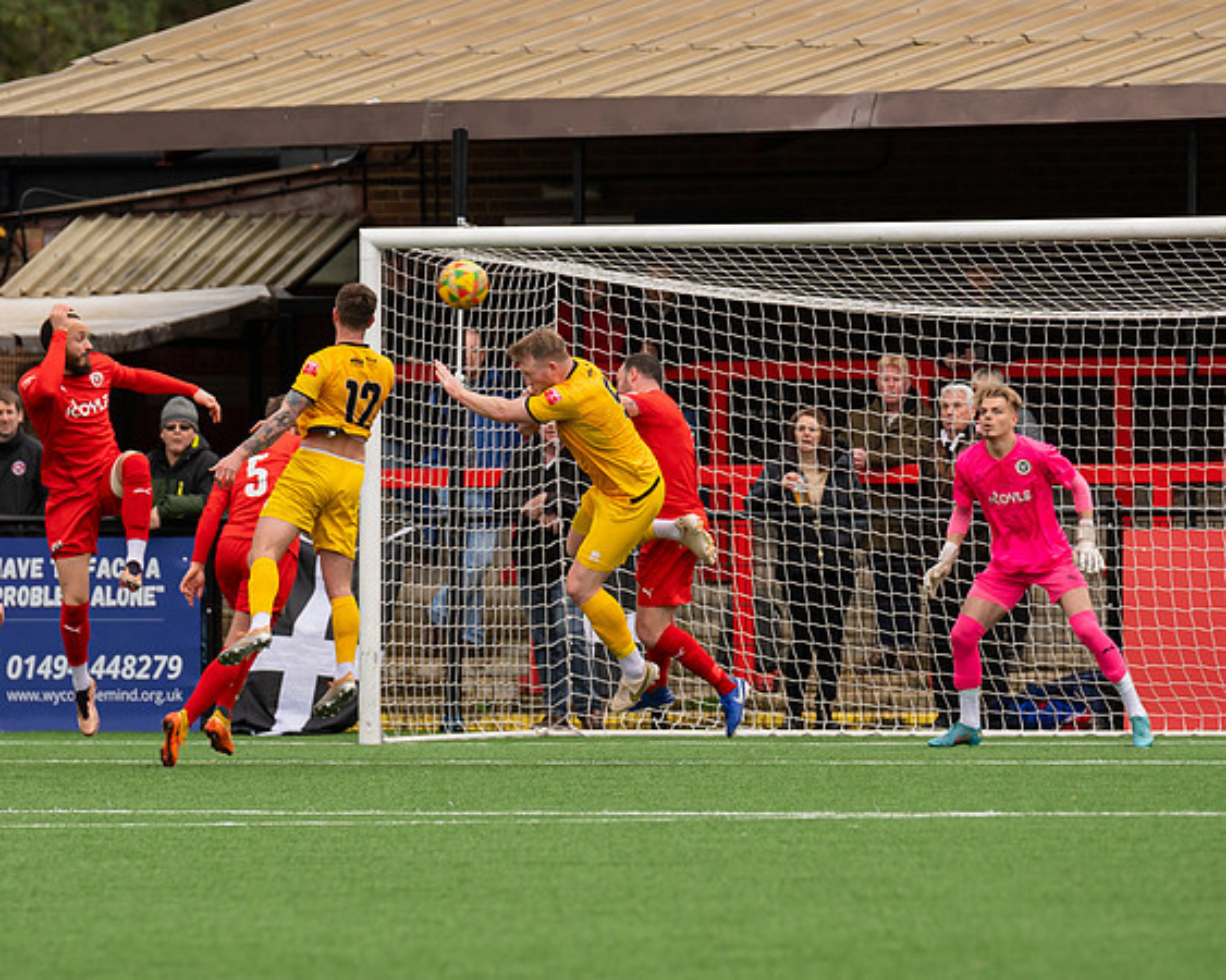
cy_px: 490
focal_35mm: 478
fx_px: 17345
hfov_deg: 4.0
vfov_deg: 3.2
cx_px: 545
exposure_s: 1/1600
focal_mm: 270
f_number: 4
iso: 800
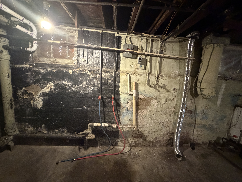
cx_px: 121
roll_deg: -3.3
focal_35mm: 14
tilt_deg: -6.3
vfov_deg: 85.7
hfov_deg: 102.1
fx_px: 98
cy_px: 91
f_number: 2.2
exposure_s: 1/40
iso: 1250
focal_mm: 2.22
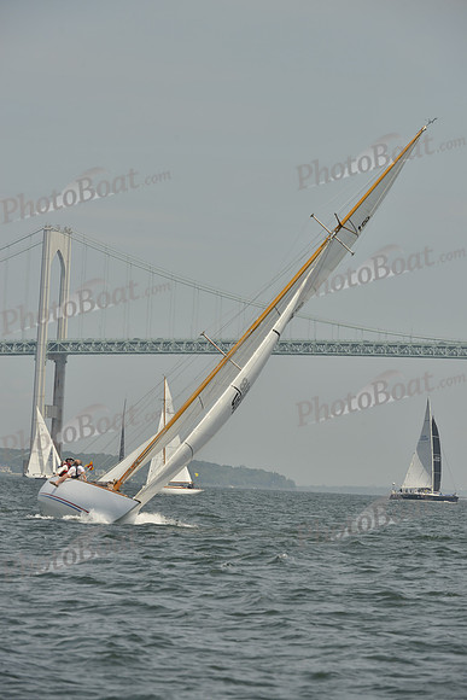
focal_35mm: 240
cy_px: 350
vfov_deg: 8.6
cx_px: 234
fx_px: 4667
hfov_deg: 5.7
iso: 280
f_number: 10
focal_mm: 240
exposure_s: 1/1000
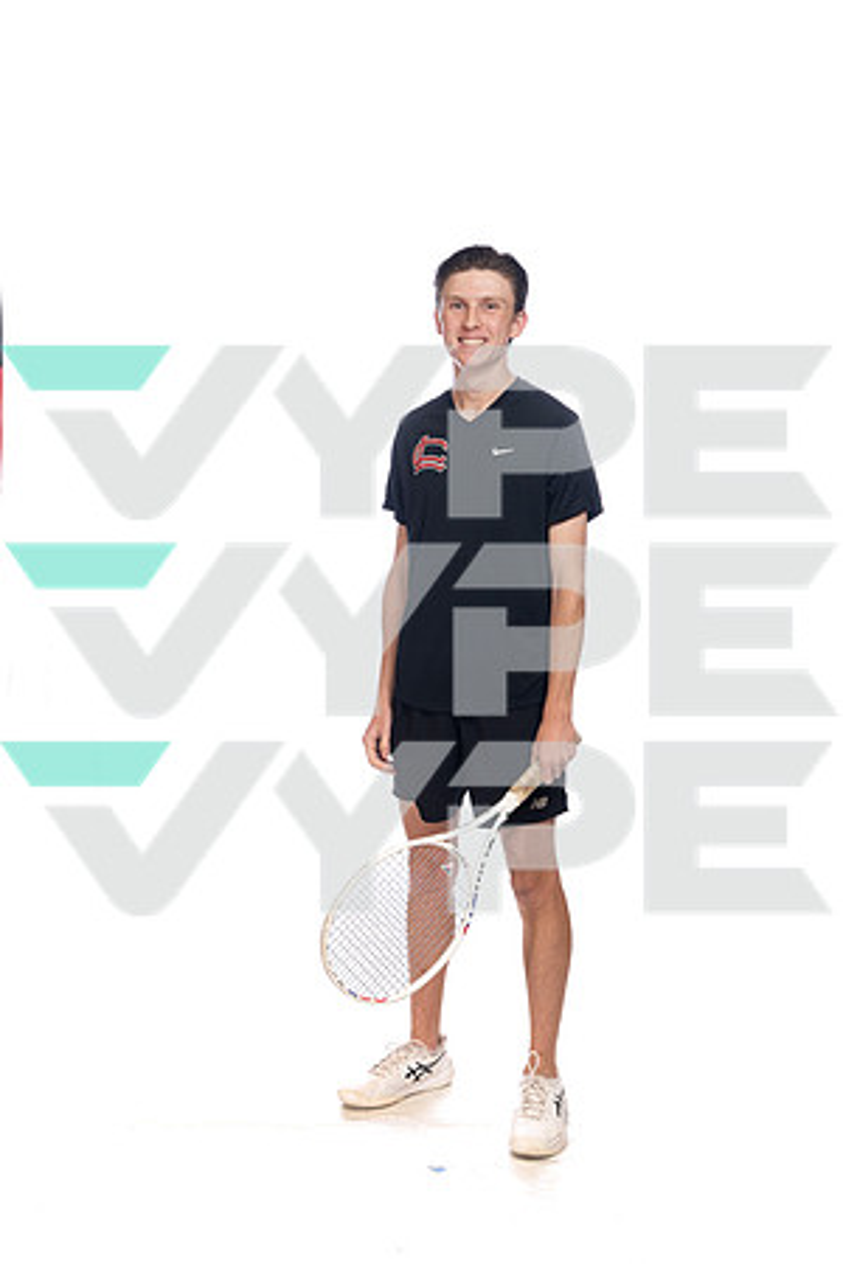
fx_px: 1756
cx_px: 422
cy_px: 632
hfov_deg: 27.0
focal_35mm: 50
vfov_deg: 39.6
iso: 800
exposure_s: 1/250
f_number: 7.1
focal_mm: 50
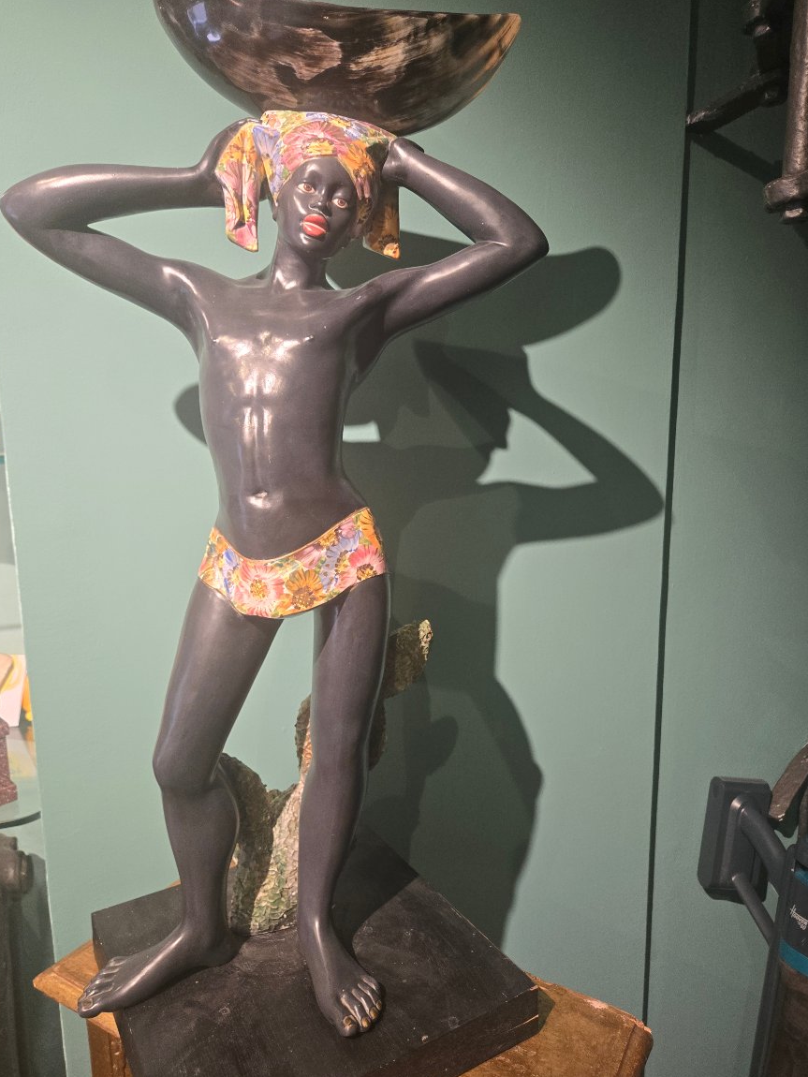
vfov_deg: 71.6
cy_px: 541
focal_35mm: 24
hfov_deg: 56.8
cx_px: 398
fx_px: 747
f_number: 1.8
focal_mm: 5.4
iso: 200
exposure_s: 1/100
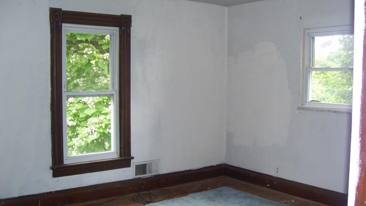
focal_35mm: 40
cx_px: 184
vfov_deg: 29.7
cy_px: 100
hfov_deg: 50.5
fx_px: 388
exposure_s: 1/60
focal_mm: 6
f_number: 2.7
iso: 125
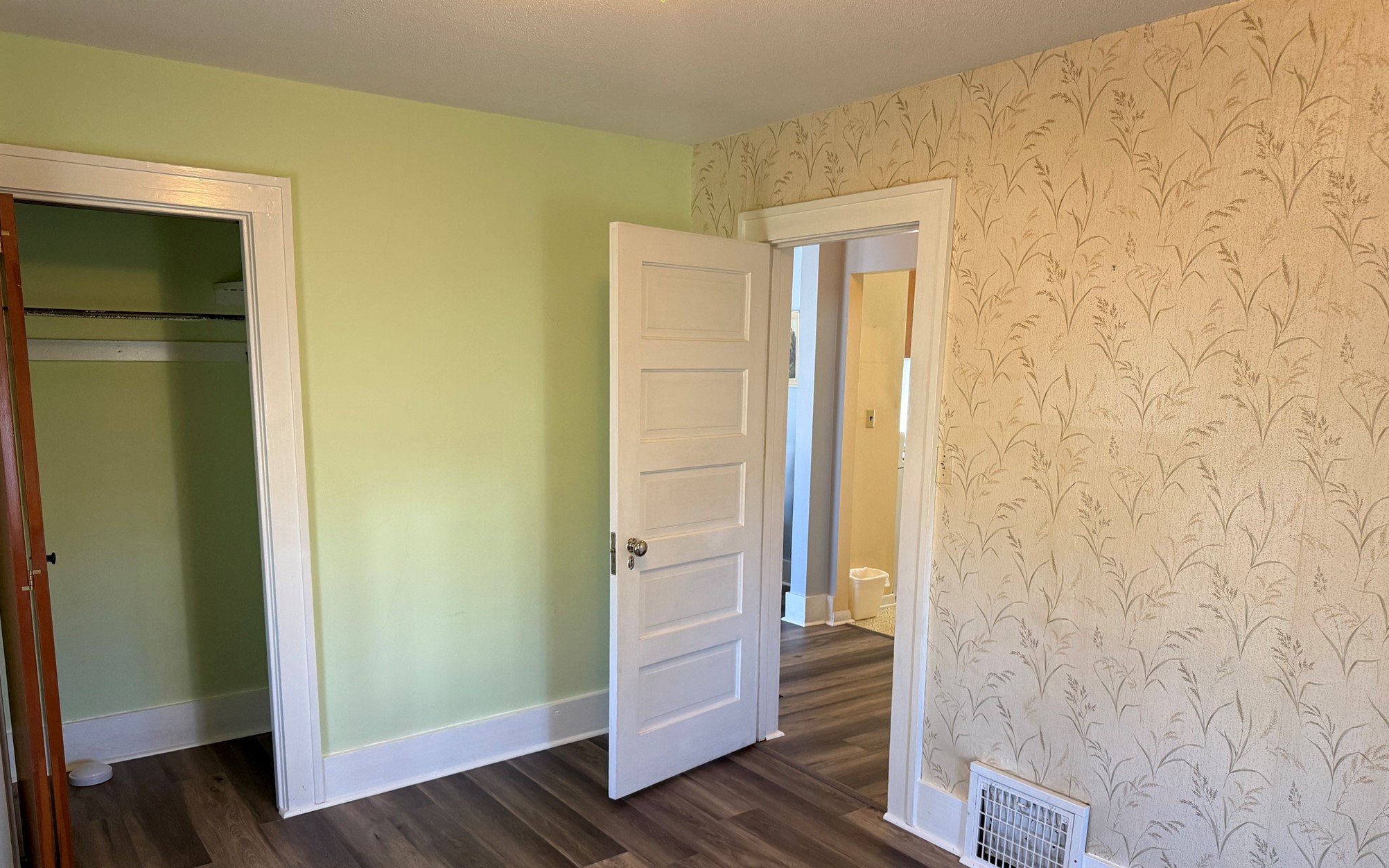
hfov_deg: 70.4
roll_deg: -0.5
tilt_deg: -8.9
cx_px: 703
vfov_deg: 47.3
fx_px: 984
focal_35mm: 26
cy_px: 519
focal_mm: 6.76
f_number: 1.78
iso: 250
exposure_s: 1/60
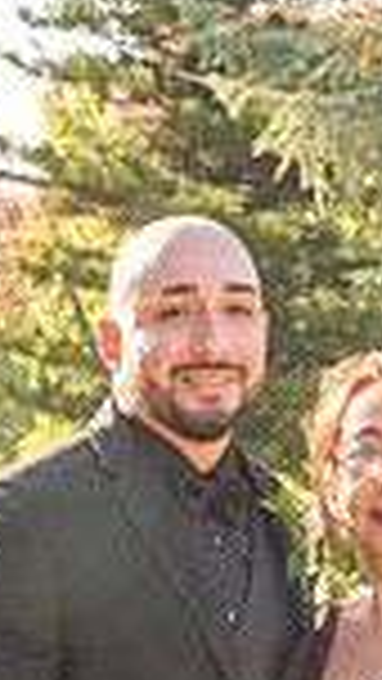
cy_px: 759
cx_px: 372
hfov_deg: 8.0
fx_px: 2736
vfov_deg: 13.8
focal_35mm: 152
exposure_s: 1/250
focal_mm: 28
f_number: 5.6
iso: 200
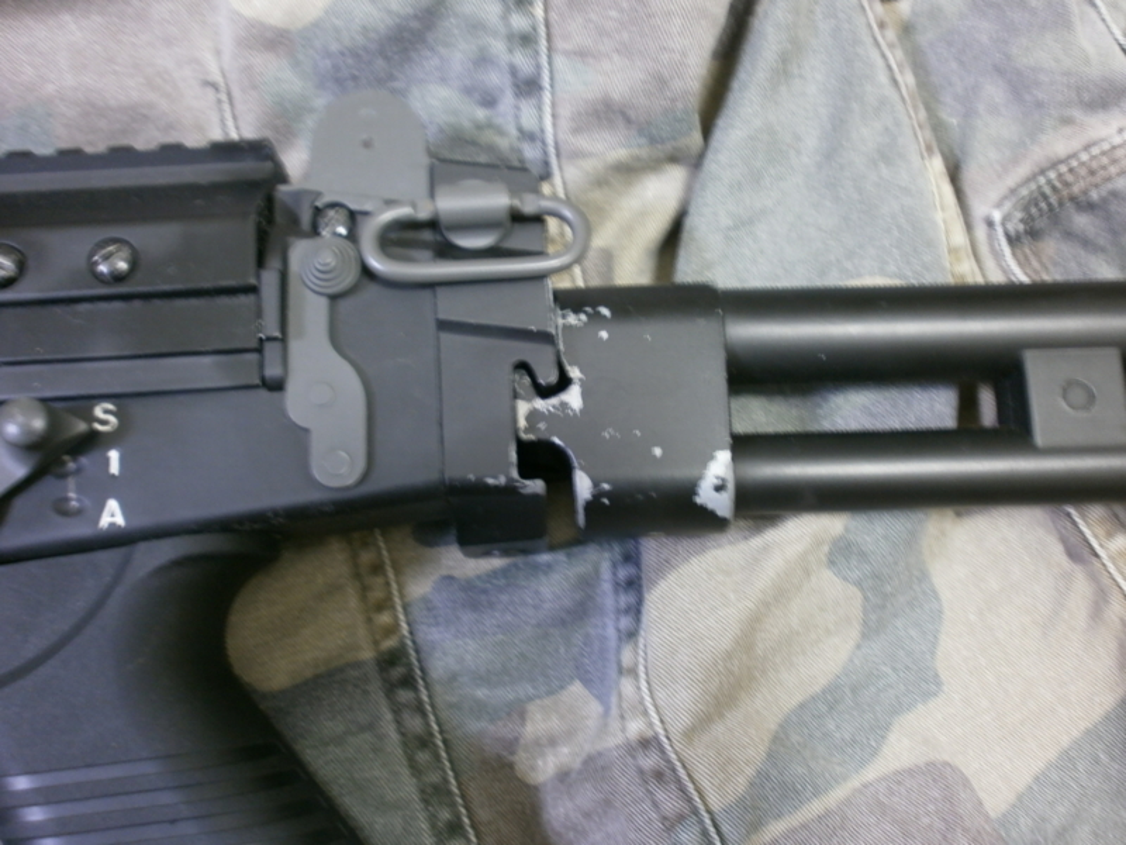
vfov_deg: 44.2
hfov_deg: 56.8
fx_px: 1041
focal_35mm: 32
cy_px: 422
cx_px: 563
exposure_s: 1/2
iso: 125
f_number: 3.1
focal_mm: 5.8
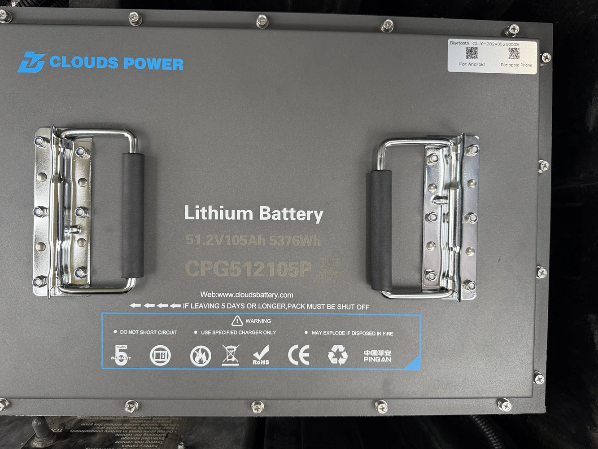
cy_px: 224
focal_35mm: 24
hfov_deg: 71.6
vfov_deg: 56.8
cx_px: 299
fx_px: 415
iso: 100
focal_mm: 6.76
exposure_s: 1/858
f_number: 1.78
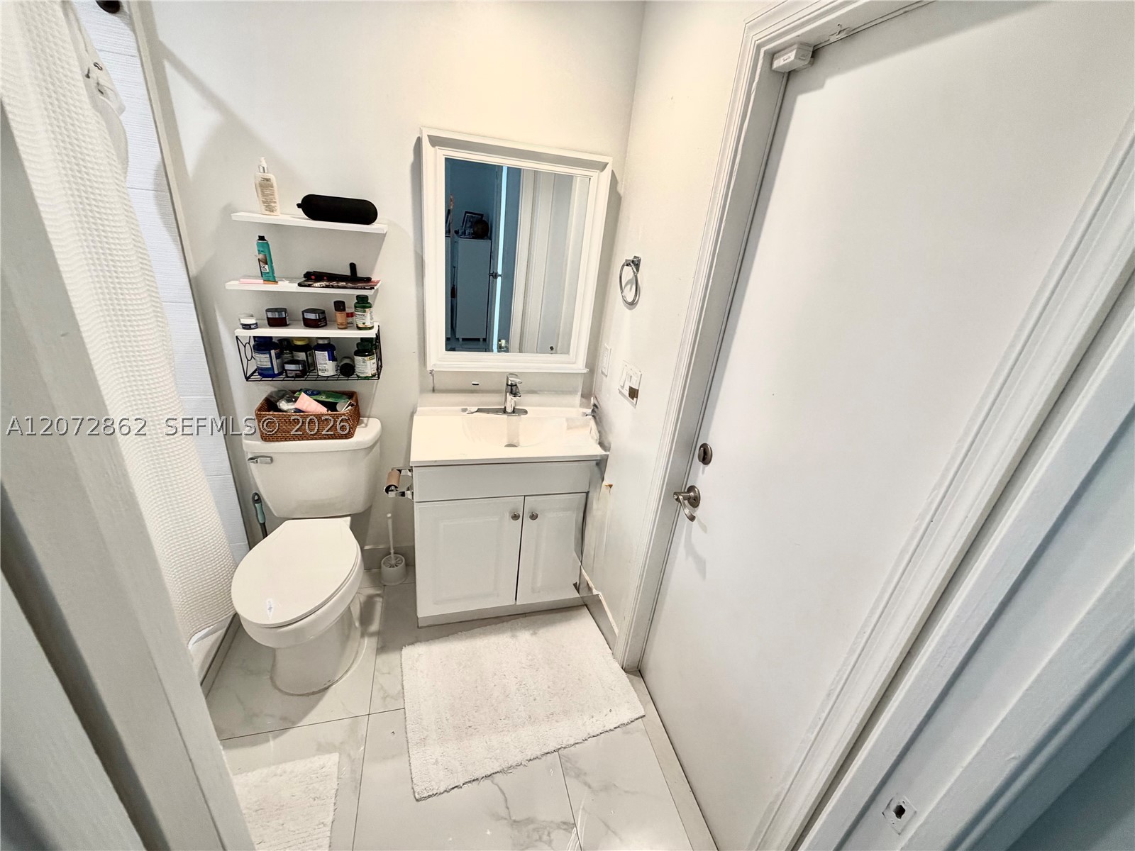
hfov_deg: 102.1
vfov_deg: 85.7
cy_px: 426
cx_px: 568
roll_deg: -6.9
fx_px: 459
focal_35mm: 14
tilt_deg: -24.6
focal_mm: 2.22
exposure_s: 1/120
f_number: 2.2
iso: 200
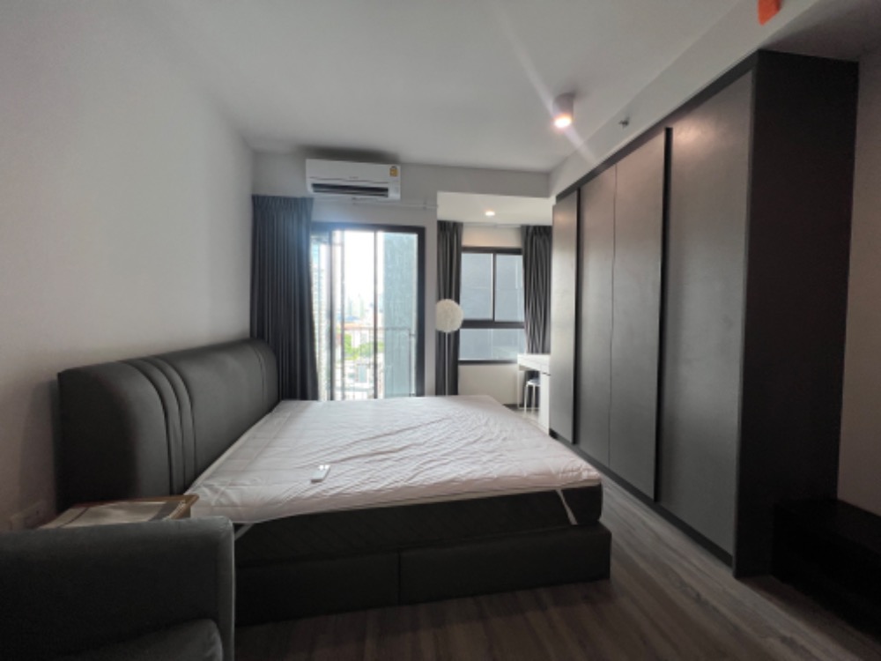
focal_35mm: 13
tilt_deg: +0.2
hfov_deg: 106.2
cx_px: 440
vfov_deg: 89.9
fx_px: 331
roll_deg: +0.6
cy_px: 330
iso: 50
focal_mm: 1.57
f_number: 1.8
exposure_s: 1/100
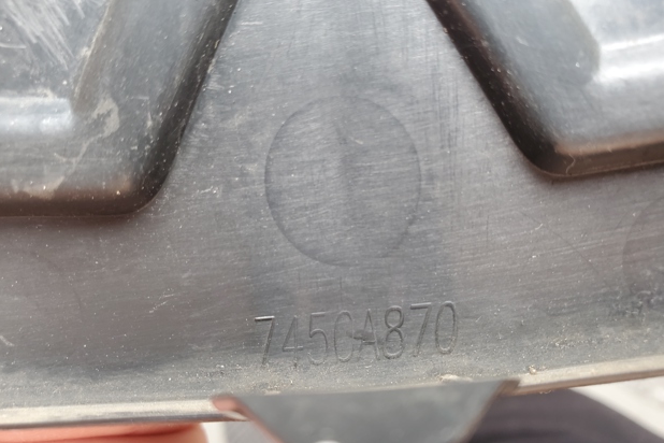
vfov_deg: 46.3
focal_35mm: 28
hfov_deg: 65.5
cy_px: 197
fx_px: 516
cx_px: 340
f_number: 2.4
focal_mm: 4.3
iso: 200
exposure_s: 1/40
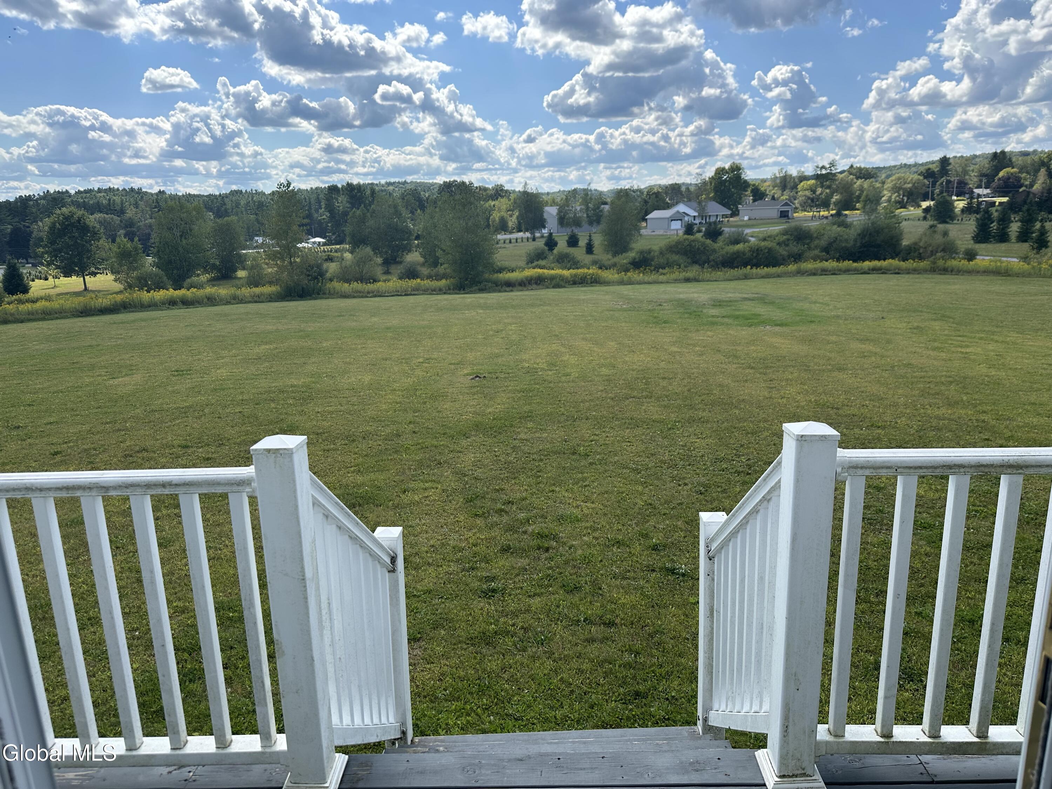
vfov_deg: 56.8
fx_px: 729
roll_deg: +2.1
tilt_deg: -14.1
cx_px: 526
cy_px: 394
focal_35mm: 24
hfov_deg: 71.6
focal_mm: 6.86
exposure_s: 1/3155
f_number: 1.78
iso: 80
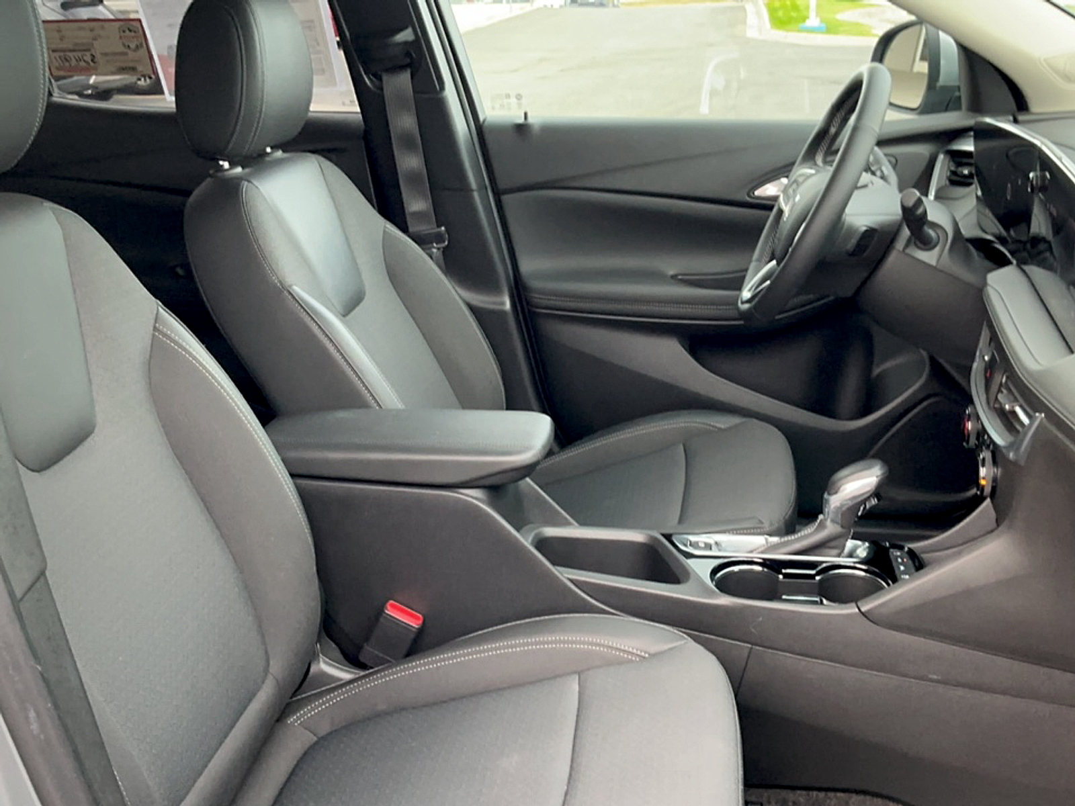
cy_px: 403
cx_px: 538
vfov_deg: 46.8
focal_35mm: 30
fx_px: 932
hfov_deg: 60.0
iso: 100
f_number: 1.8
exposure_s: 1/60
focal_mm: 3
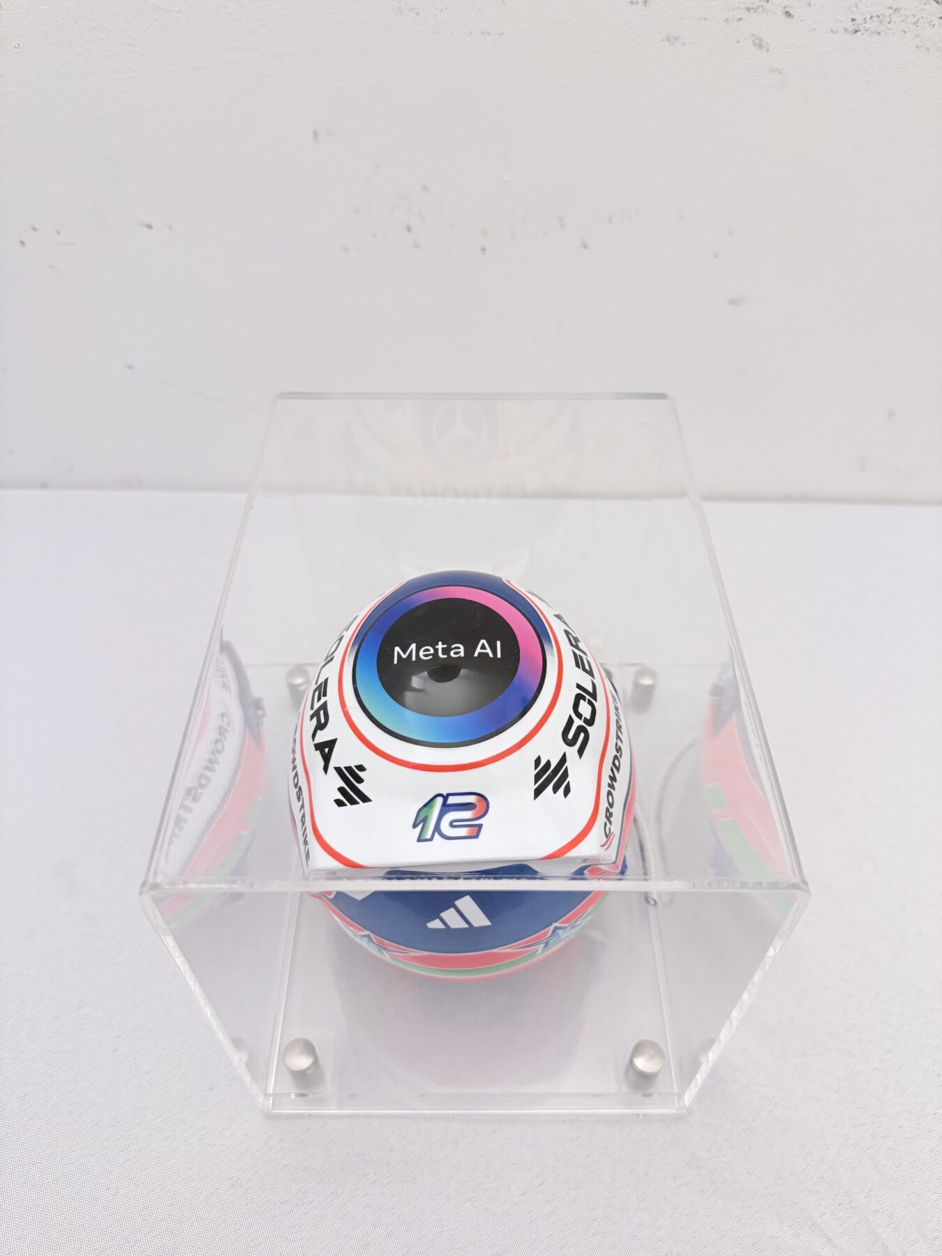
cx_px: 471
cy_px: 628
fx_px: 871
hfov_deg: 56.8
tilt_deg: -47.2
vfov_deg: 71.6
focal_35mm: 24
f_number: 1.78
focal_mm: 6.76
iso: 400
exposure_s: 1/50
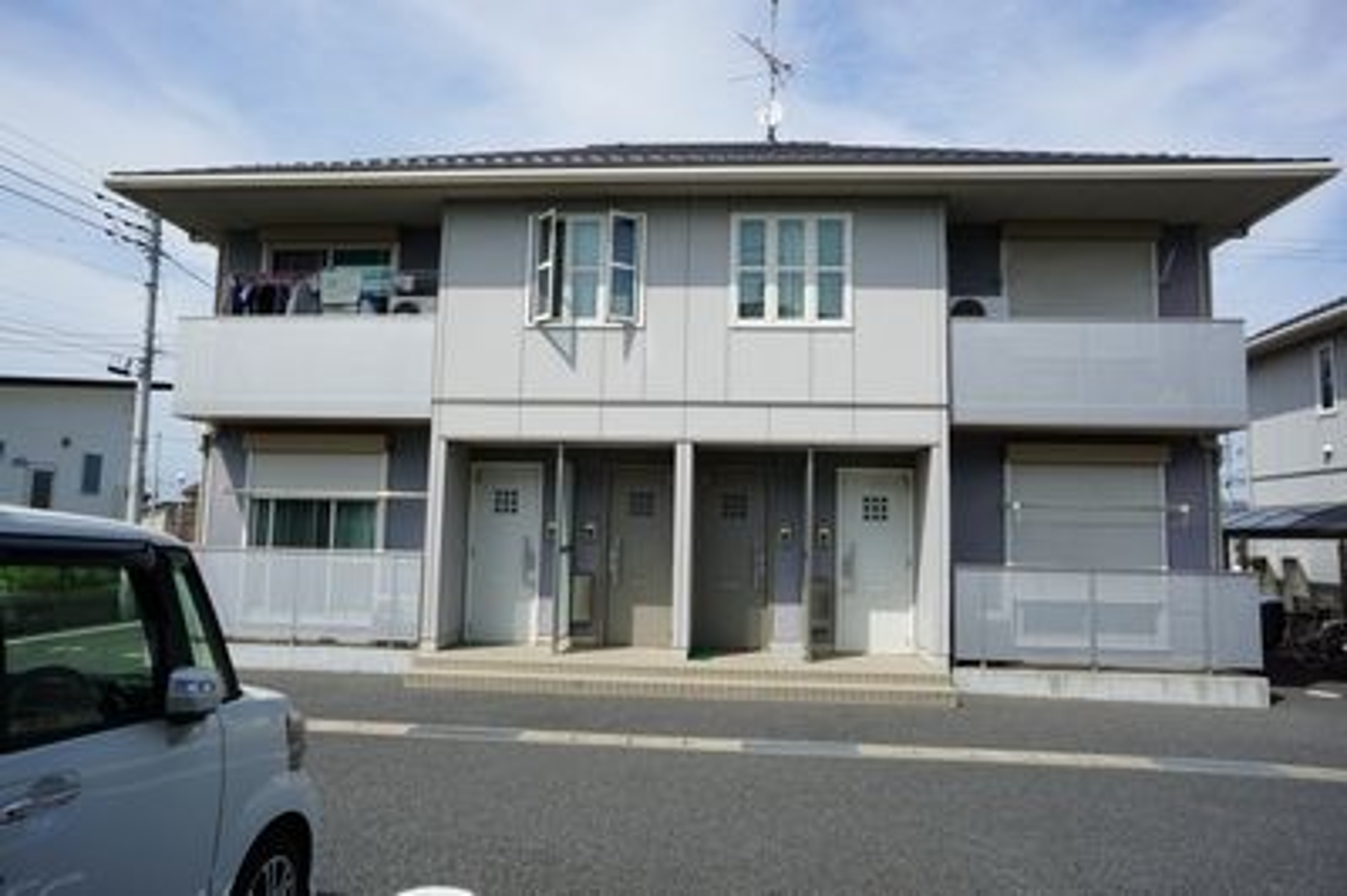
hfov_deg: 73.8
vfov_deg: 53.1
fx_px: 897
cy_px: 448
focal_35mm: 24
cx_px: 674
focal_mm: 16
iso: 100
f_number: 14
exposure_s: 1/100
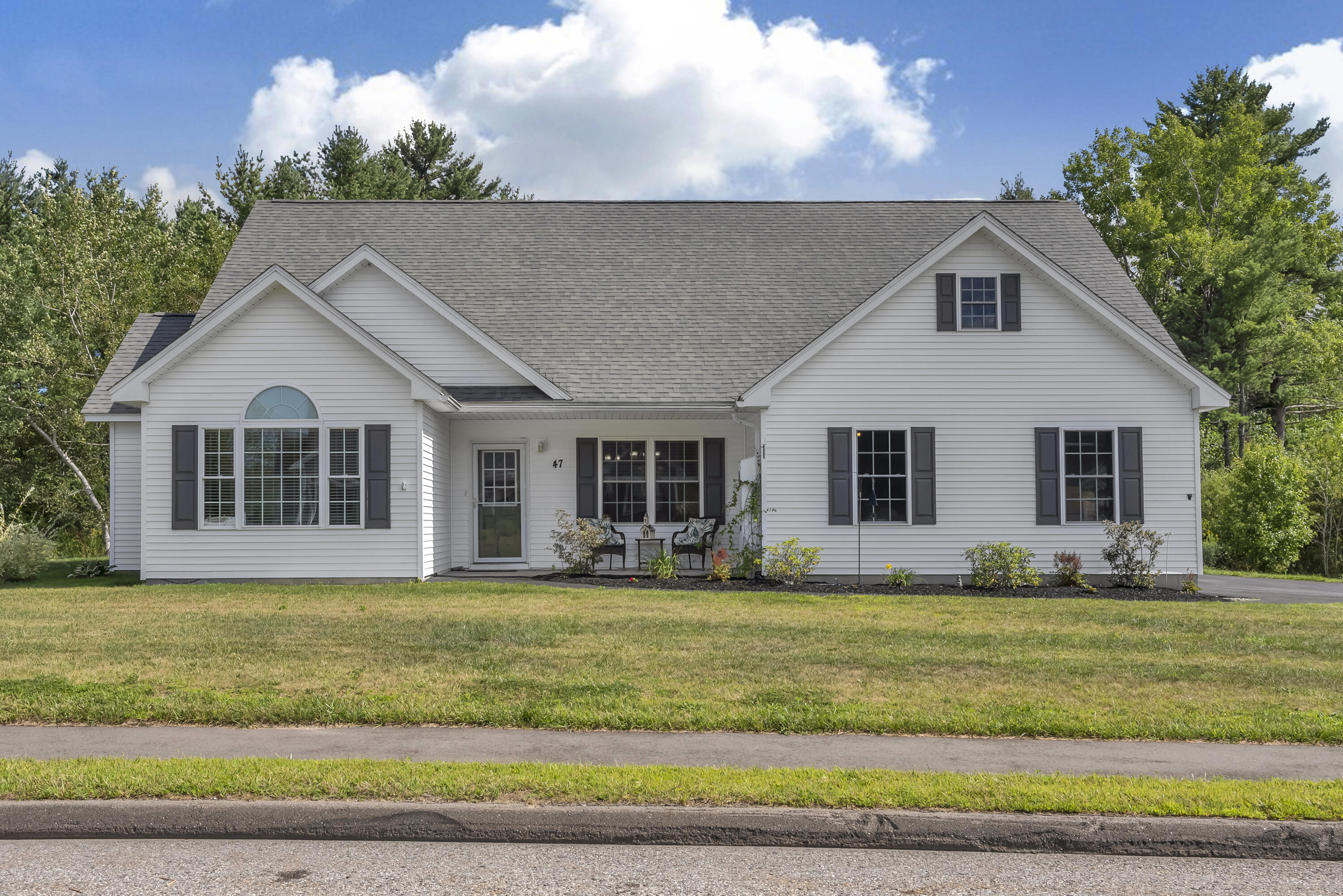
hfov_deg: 56.5
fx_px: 1250
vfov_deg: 39.5
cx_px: 672
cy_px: 448
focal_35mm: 34
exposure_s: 1/250
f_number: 11
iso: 320
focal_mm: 33.5
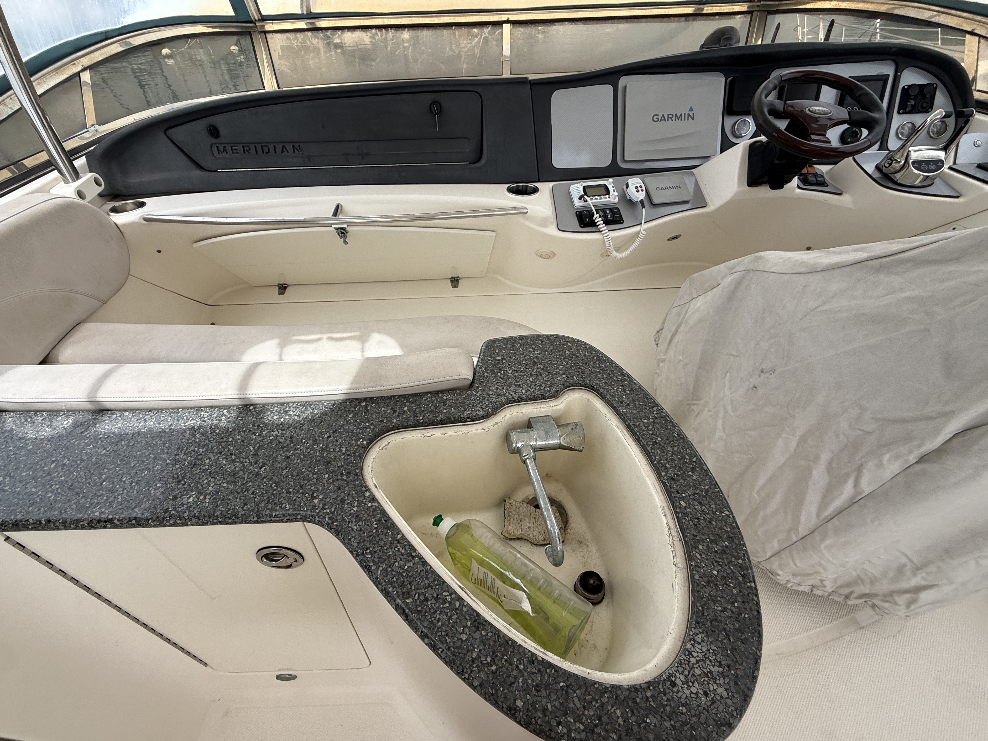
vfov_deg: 81.7
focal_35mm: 15
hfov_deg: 98.0
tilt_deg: -45.2
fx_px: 428
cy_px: 391
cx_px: 460
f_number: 2.2
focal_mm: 2.22
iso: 50
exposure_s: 1/1087
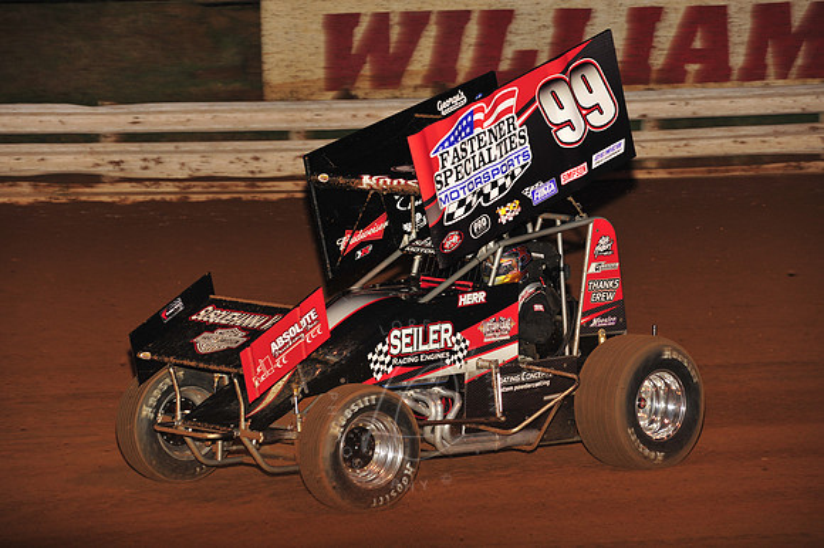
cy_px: 274
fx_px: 3317
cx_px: 412
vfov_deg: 9.5
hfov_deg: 14.2
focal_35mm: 145
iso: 800
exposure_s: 1/320
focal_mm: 145
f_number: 6.3
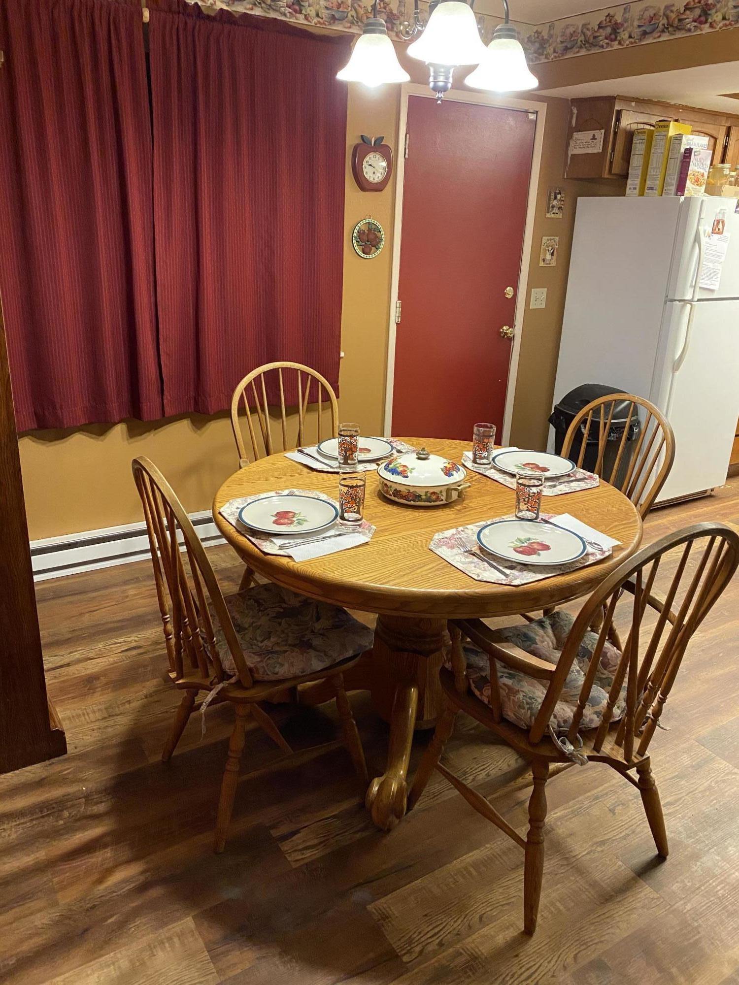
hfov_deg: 53.1
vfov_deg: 67.3
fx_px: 740
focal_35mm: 26
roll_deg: -2.0
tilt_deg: -19.7
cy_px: 492
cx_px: 370
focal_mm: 4.25
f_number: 1.8
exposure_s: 1/60
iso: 500
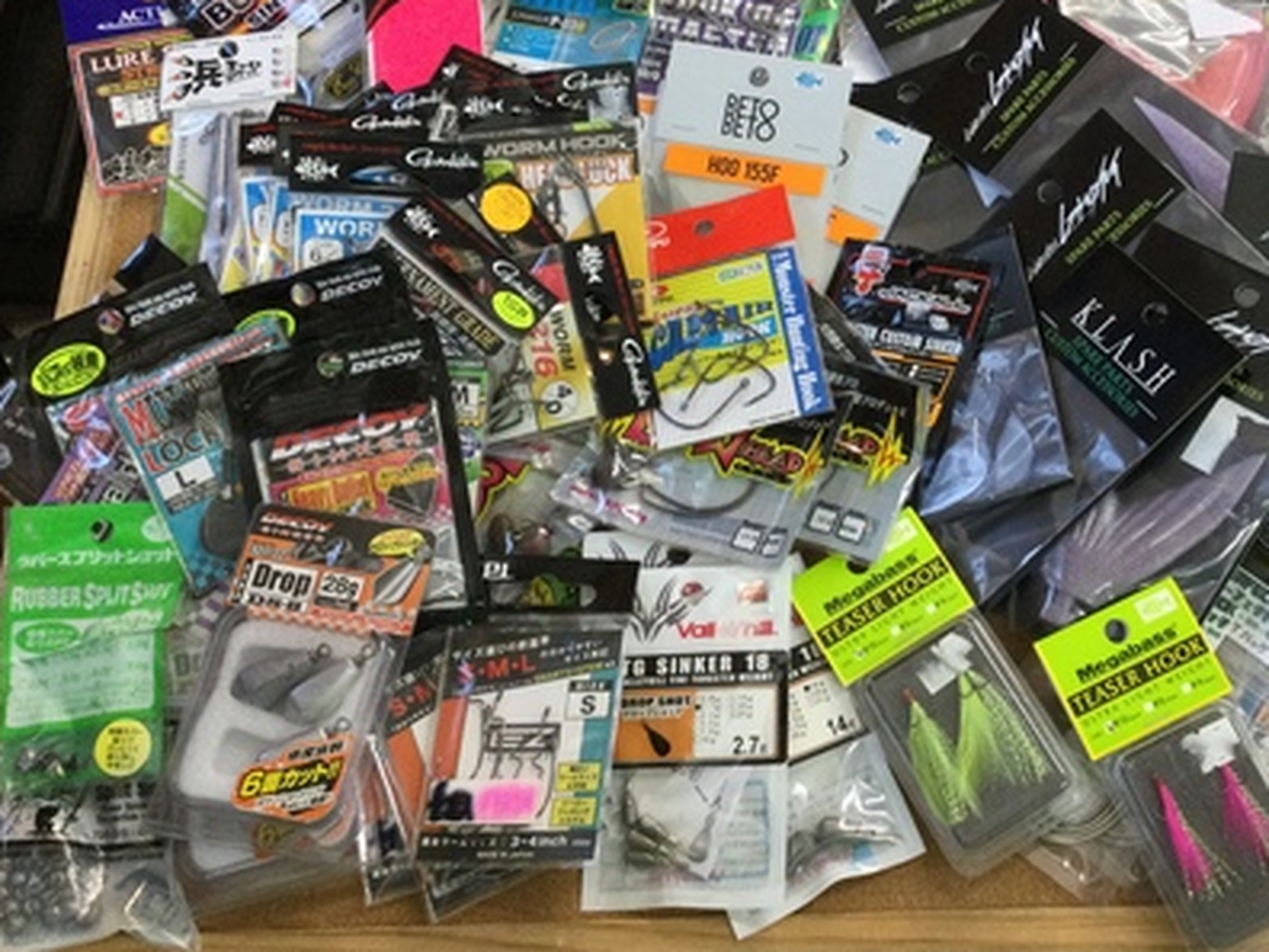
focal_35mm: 47
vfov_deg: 30.6
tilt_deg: -63.1
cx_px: 859
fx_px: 1723
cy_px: 314
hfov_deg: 39.9
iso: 50
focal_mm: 3.3
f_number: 2.4
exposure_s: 1/30
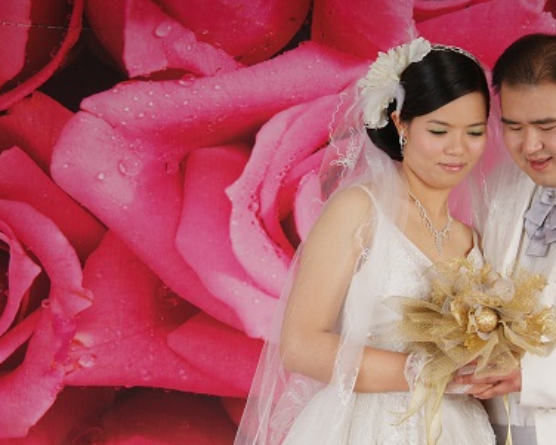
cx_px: 324
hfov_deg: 18.3
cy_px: 226
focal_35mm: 105
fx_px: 1728
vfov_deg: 14.7
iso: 100
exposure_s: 1/125
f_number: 11
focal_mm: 56
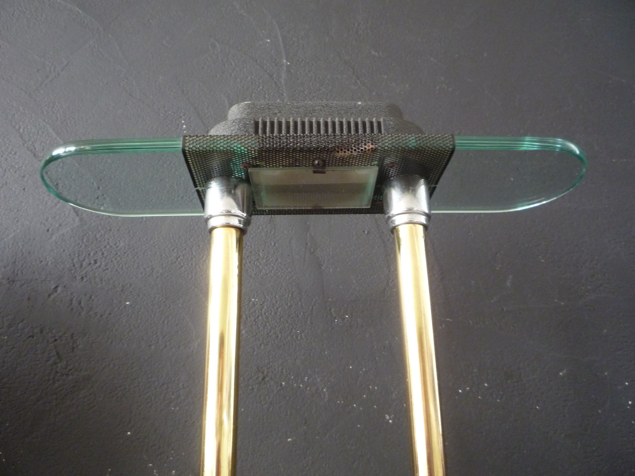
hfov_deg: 60.0
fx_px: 550
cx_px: 318
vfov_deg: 46.8
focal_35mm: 30
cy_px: 238
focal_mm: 5.2
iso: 400
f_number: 3.3
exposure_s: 1/10
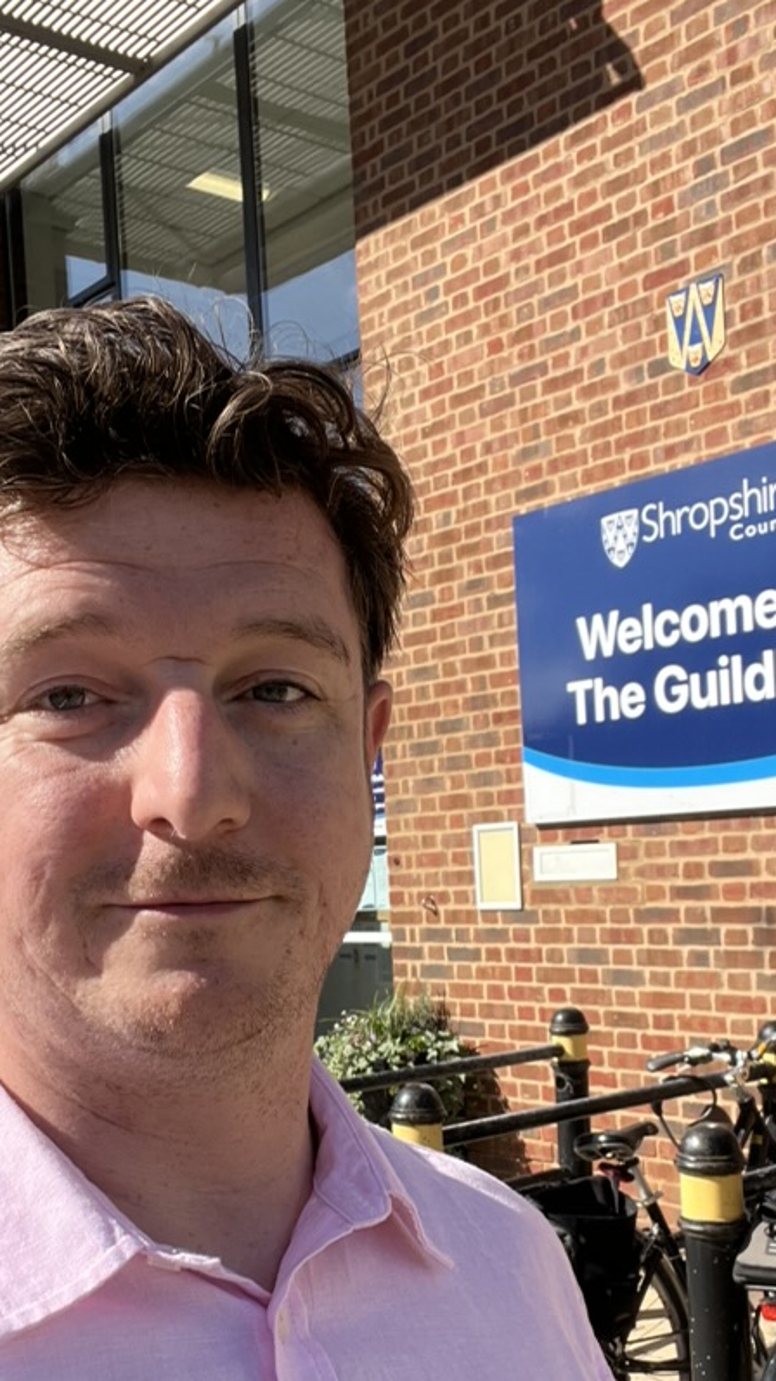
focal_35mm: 42
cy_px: 872
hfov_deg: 28.3
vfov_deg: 47.9
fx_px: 1537
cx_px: 369
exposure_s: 1/857
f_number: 2.2
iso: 32
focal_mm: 2.71
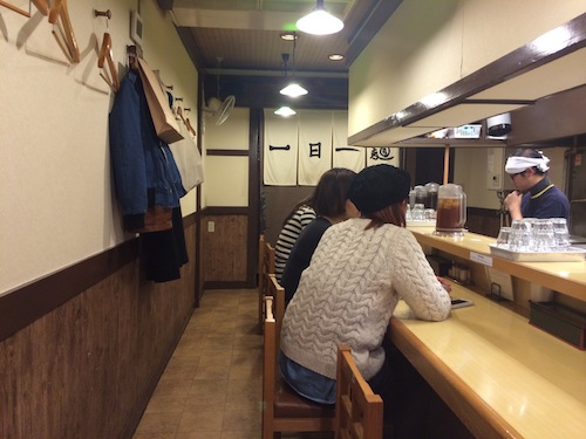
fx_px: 508
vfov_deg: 46.8
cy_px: 220
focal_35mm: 30
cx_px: 293
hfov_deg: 60.0
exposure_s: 1/30
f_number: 2.2
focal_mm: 4.12
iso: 160
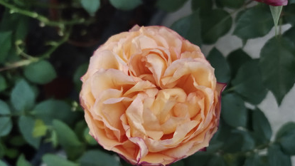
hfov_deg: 66.0
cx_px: 161
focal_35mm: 29
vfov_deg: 40.1
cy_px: 89
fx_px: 227
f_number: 1.79
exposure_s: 1/33
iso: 2375
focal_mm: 4.76
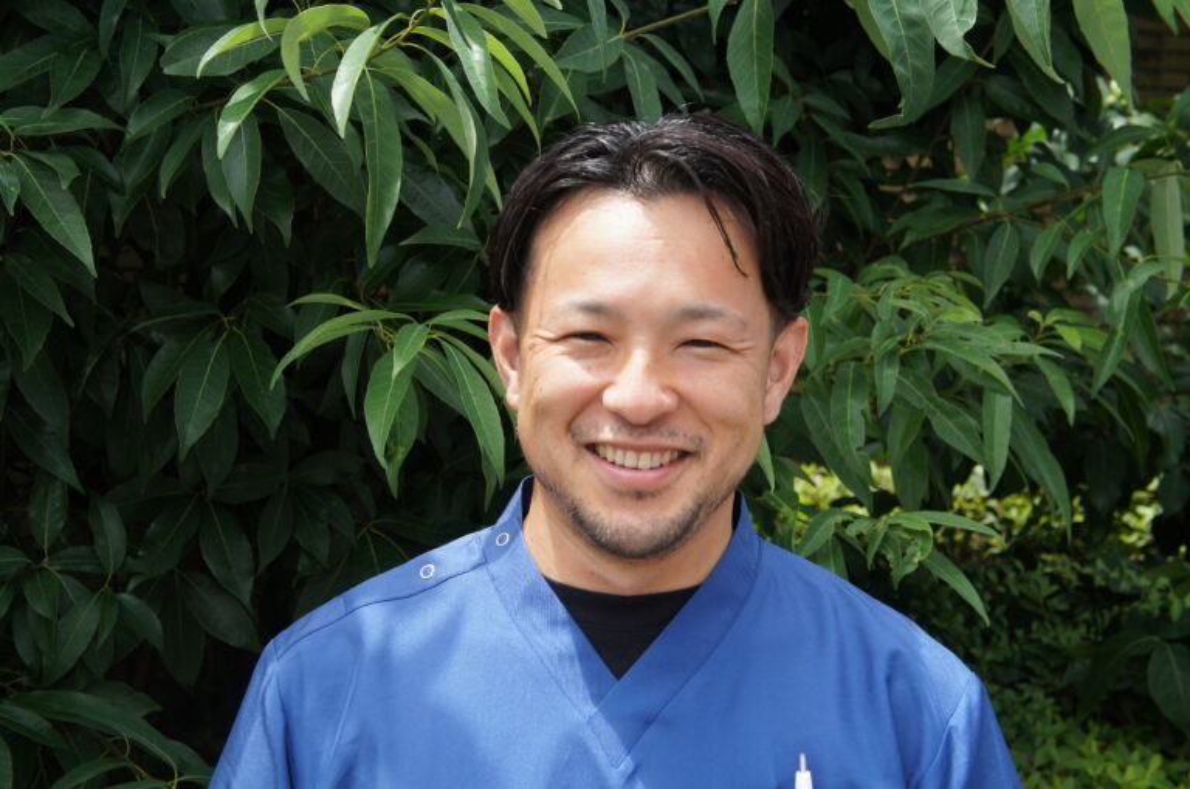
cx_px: 595
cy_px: 394
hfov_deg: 32.7
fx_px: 2029
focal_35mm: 62
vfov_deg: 22.0
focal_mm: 41
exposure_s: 1/320
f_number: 7.1
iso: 200
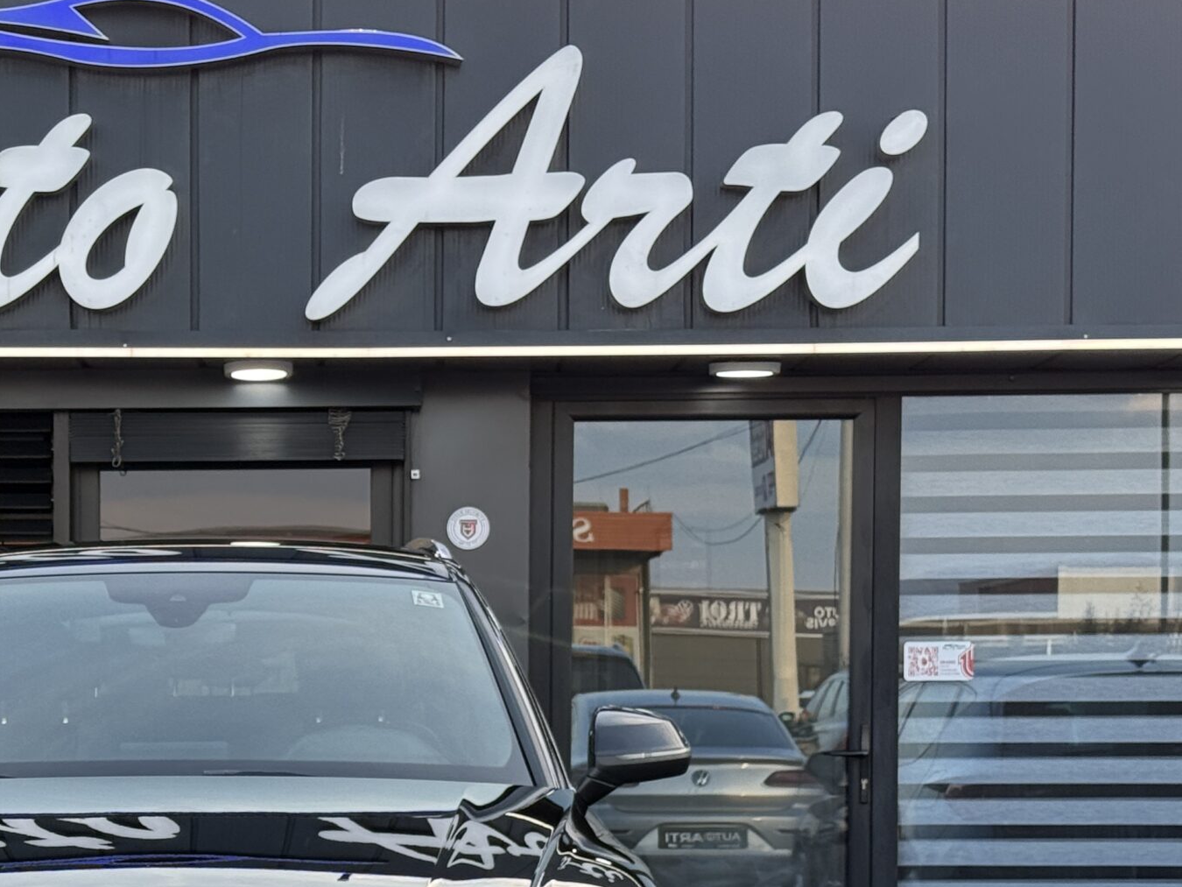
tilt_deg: -0.7
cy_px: 778
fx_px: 3108
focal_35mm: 91
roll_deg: +0.0
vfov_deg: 16.1
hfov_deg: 21.1
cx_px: 152
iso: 100
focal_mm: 6.76
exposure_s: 1/331
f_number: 1.78
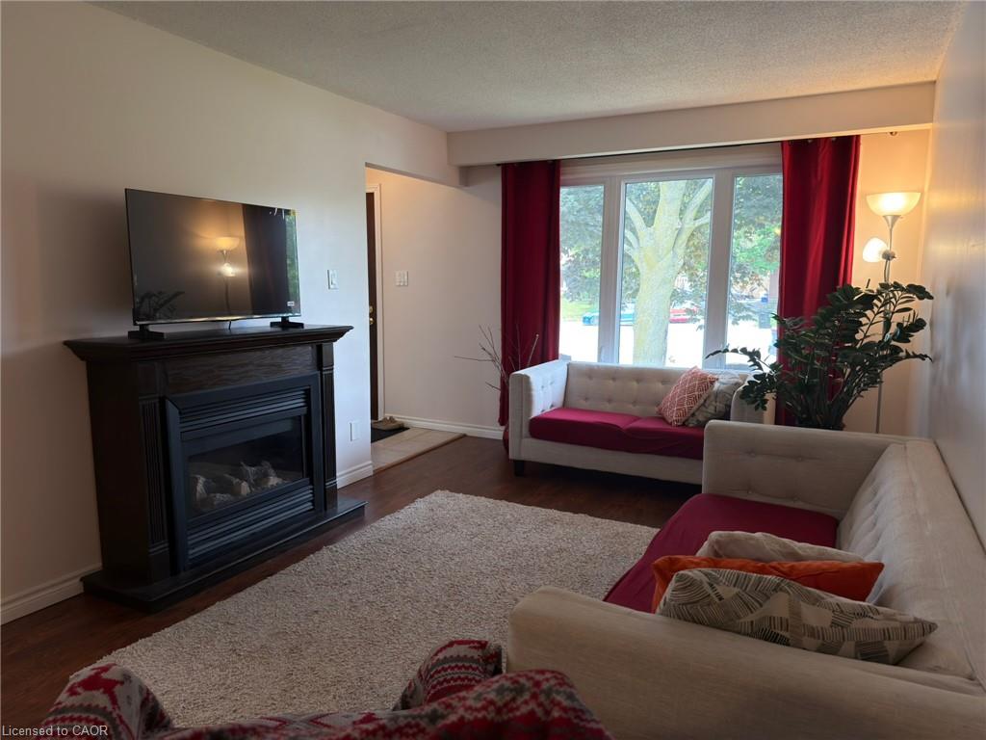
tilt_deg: -8.0
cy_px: 370
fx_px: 684
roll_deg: -0.3
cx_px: 493
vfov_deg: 56.8
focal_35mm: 24
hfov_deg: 71.6
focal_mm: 6.76
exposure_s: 1/120
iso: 64
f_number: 1.78
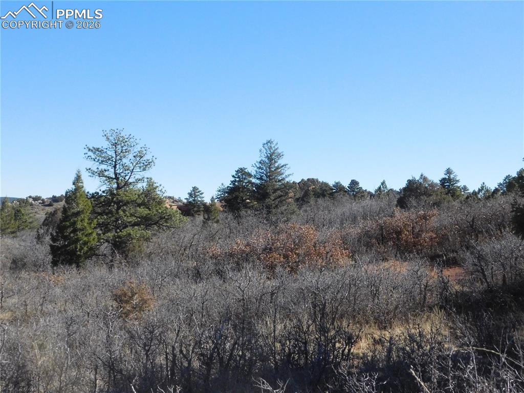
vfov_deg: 32.2
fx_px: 681
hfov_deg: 42.1
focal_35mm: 45
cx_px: 262
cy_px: 196
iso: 800
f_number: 7.4
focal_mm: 8
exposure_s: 1/1250
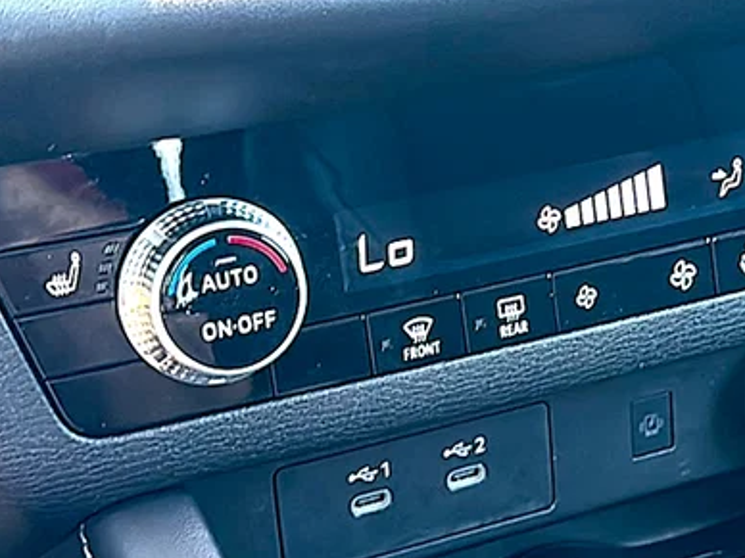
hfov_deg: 26.0
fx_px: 1593
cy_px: 248
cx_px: 572
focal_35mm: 74
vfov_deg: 19.9
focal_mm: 6.86
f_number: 1.78
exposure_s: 1/81
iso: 160
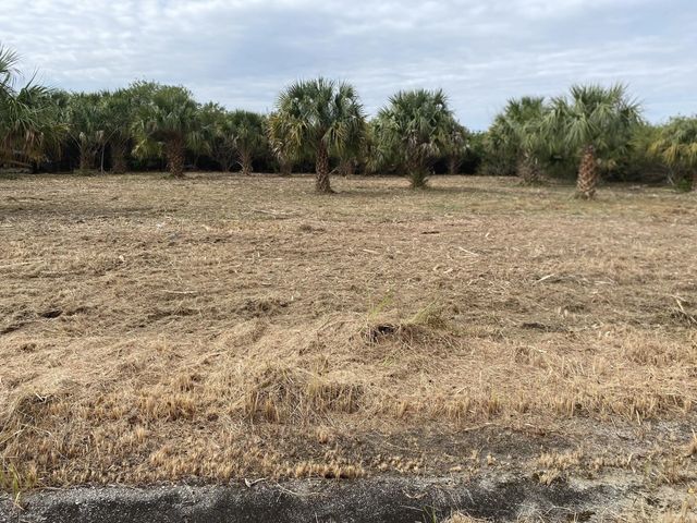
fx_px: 524
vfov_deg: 53.1
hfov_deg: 67.3
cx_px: 348
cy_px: 262
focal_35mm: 26
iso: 32
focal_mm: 4.25
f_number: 1.8
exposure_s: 1/2463
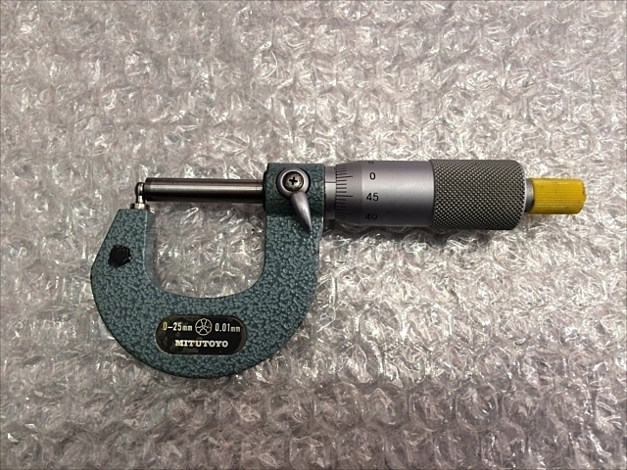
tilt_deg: -78.7
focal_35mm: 29
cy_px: 235
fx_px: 525
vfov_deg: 48.2
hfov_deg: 61.7
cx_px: 314
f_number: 2.2
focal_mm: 4.15
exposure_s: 1/30
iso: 50
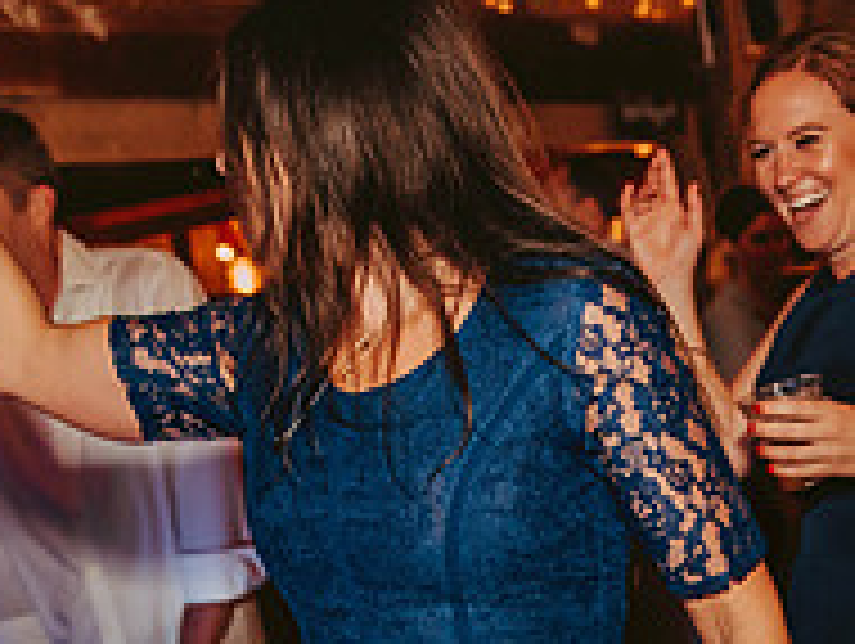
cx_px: 590
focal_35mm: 82
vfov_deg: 17.5
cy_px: 669
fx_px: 2028
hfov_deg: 23.7
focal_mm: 28
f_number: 2.8
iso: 1250
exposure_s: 1/125
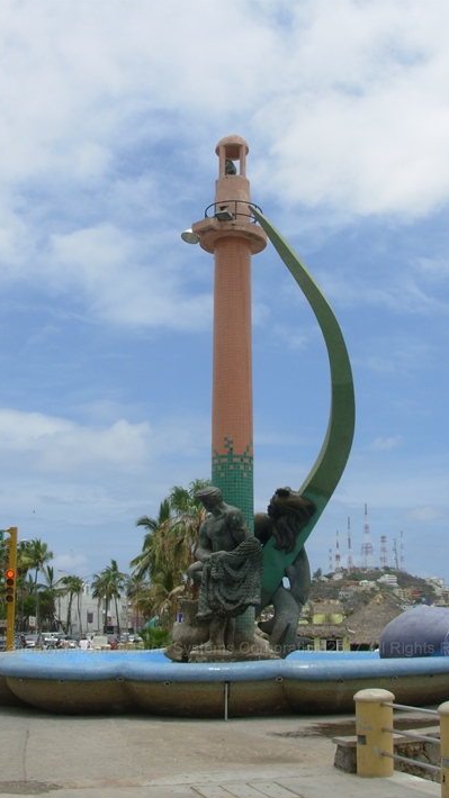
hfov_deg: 28.3
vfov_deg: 48.4
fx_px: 890
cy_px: 398
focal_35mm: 42
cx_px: 243
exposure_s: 1/790
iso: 50
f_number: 4.9
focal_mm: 6.3
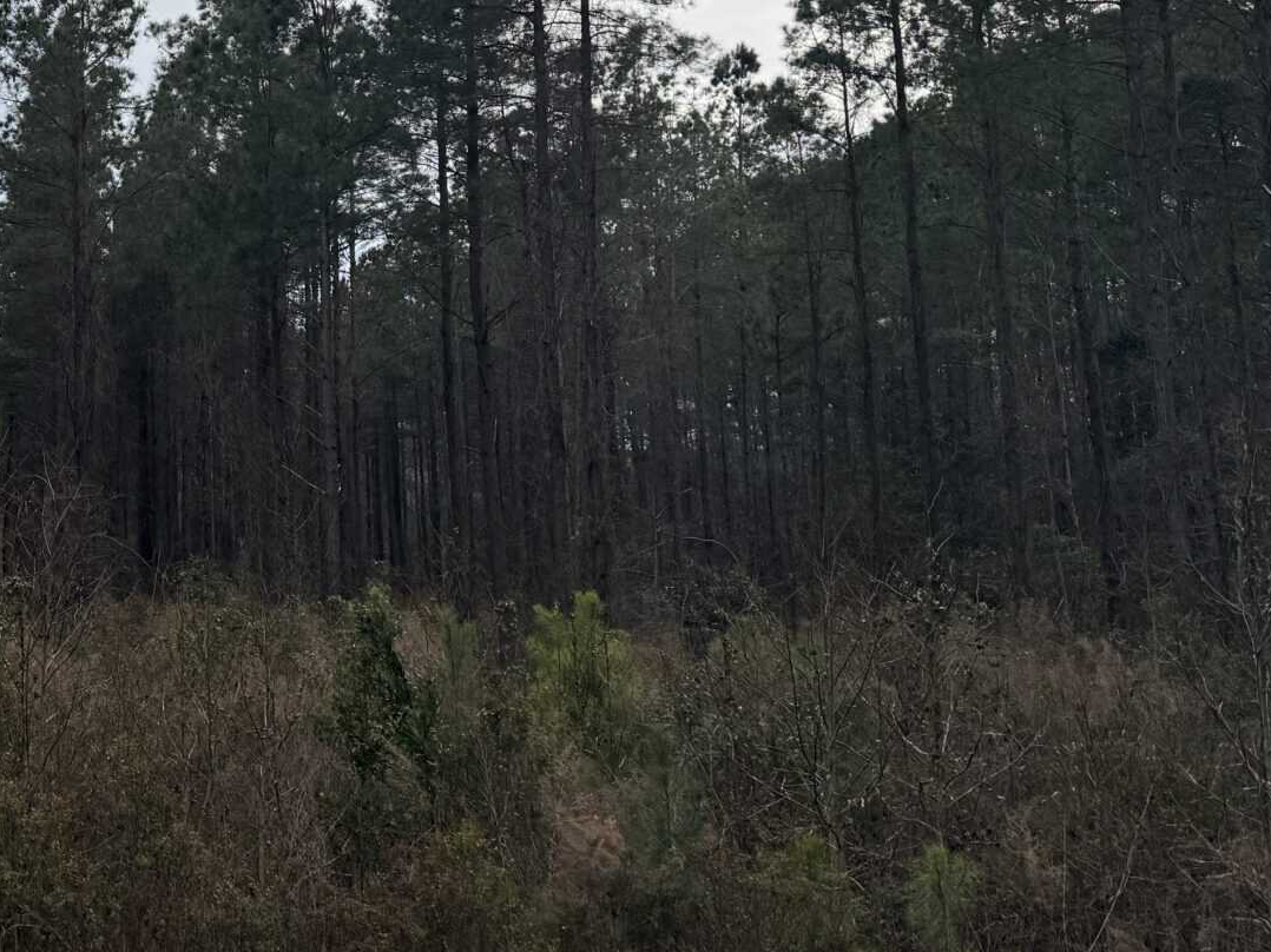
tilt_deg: +7.8
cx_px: -192
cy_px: 207
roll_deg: -0.1
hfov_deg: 29.7
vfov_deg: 25.3
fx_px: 2092
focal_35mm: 57
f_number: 1.78
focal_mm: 6.76
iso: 80
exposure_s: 1/2801
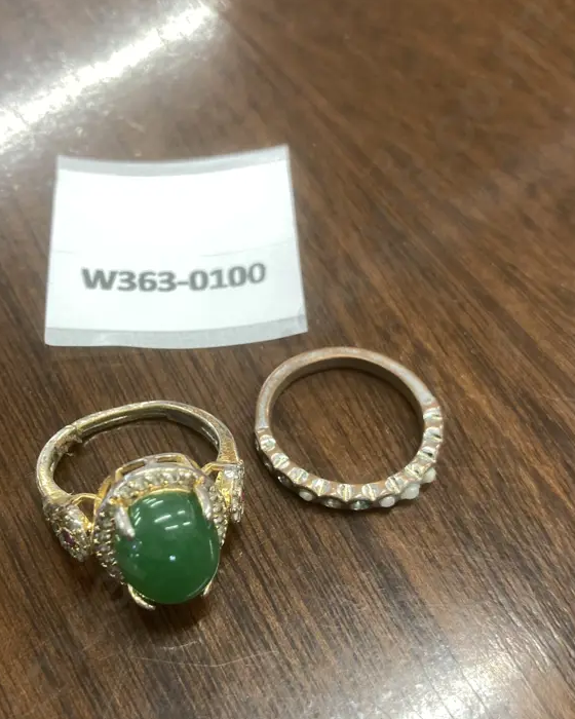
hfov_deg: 37.2
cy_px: 426
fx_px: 851
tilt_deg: -56.3
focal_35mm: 40
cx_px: 234
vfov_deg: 45.6
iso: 80
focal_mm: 3.99
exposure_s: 1/50
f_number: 1.8
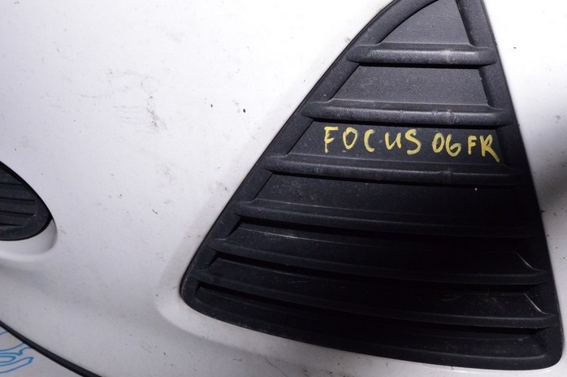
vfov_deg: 30.4
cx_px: 392
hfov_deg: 43.7
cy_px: 205
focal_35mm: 44
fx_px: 692
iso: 1600
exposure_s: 1/200
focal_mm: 20
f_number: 8
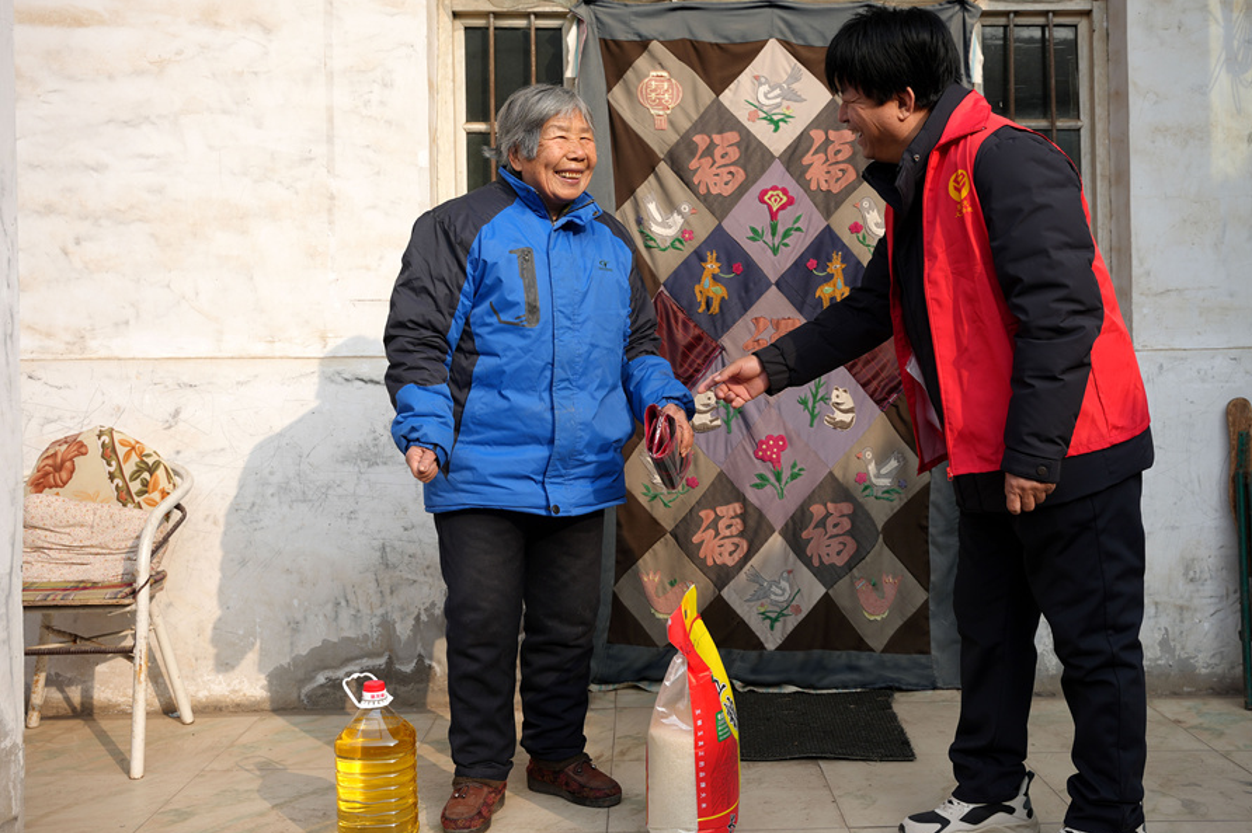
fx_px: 1302
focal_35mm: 37
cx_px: 679
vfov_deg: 35.5
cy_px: 398
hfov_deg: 51.3
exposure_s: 1/400
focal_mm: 33.4
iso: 100
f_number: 4.5
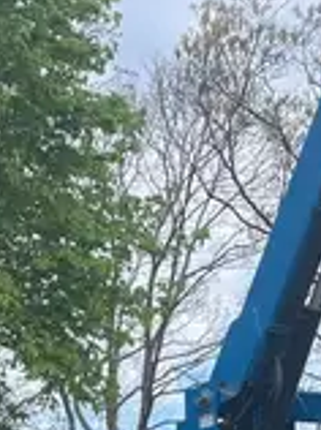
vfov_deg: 14.9
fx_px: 1500
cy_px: 682
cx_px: -152
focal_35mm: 121
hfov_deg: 11.7
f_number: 1.6
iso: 50
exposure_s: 1/988
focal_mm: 4.2
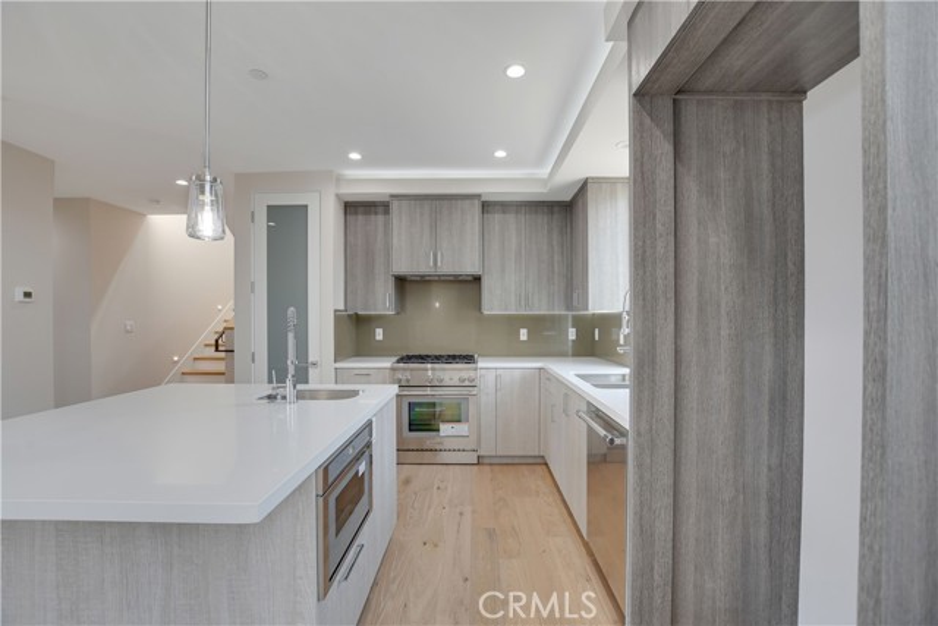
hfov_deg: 100.4
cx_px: 469
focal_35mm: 15
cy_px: 313
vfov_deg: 77.4
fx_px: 391
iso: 400
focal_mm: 10
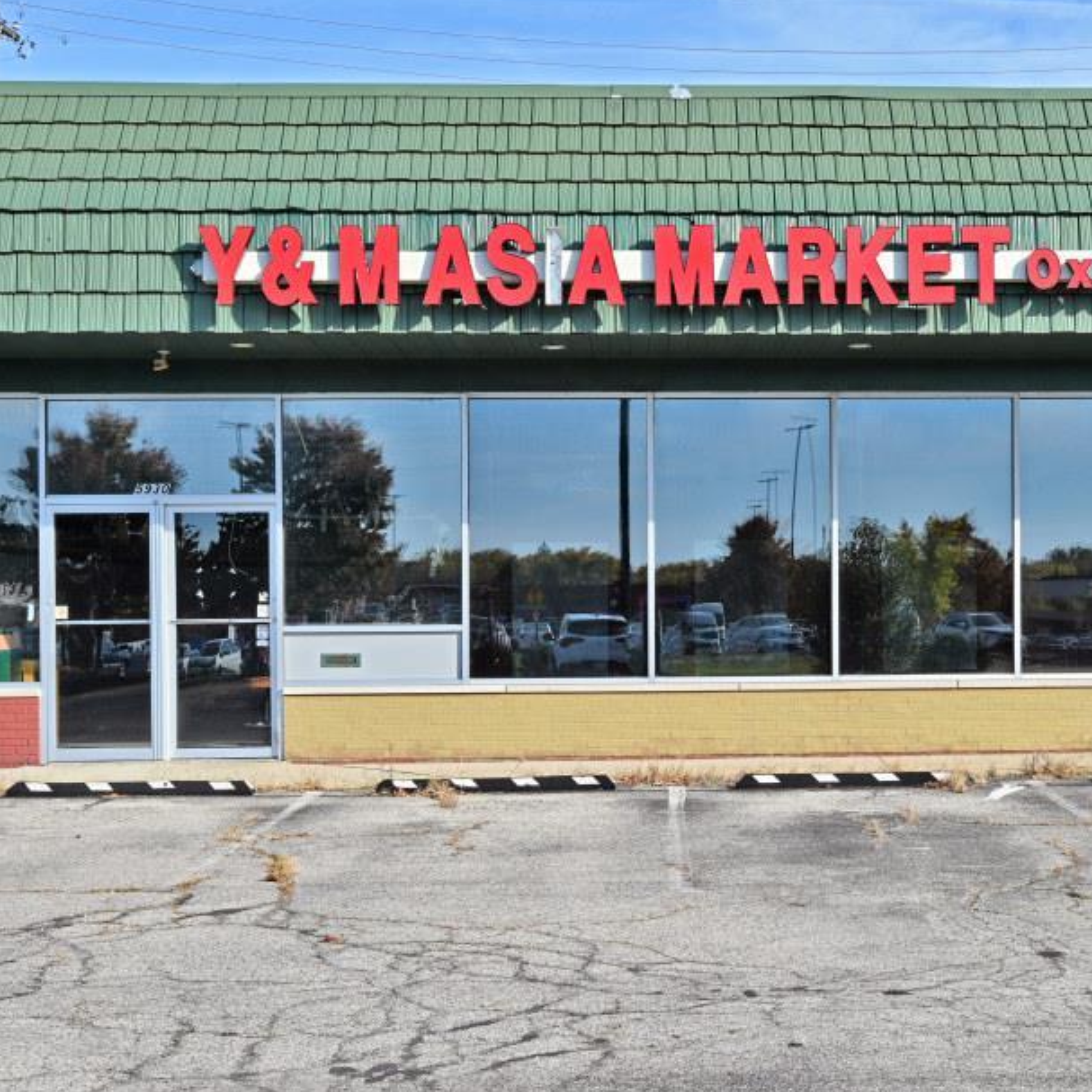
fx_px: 2248
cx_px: 801
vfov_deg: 27.3
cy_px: 603
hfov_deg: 27.0
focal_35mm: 63
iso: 100
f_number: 7.1
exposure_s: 1/400
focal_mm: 30
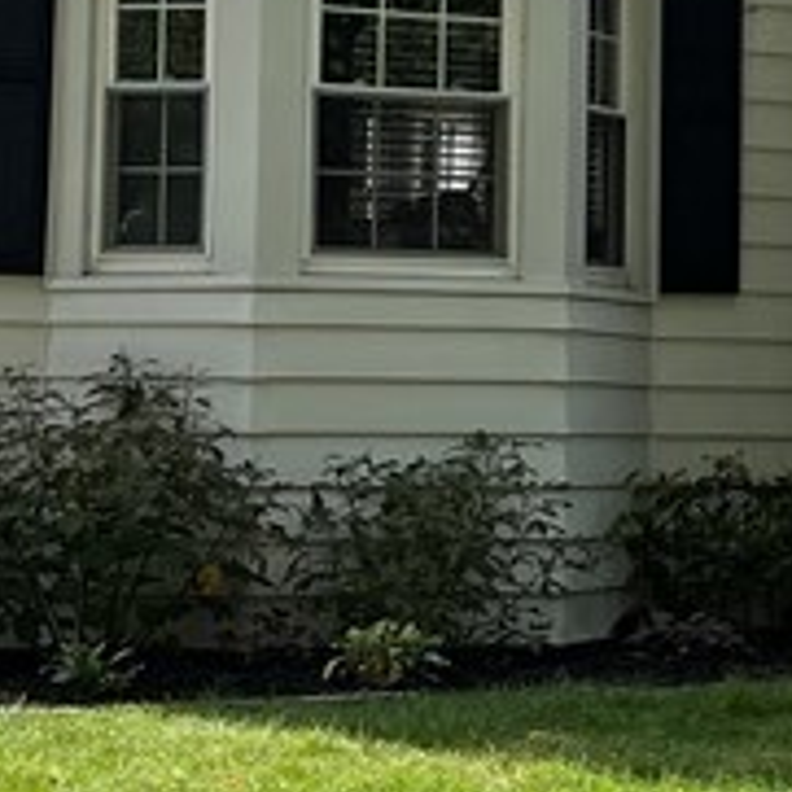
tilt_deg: +2.3
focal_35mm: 130
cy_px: 214
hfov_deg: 13.0
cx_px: 1015
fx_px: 3365
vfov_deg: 13.4
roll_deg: -0.9
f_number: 1.6
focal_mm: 5.1
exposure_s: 1/3049
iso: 50
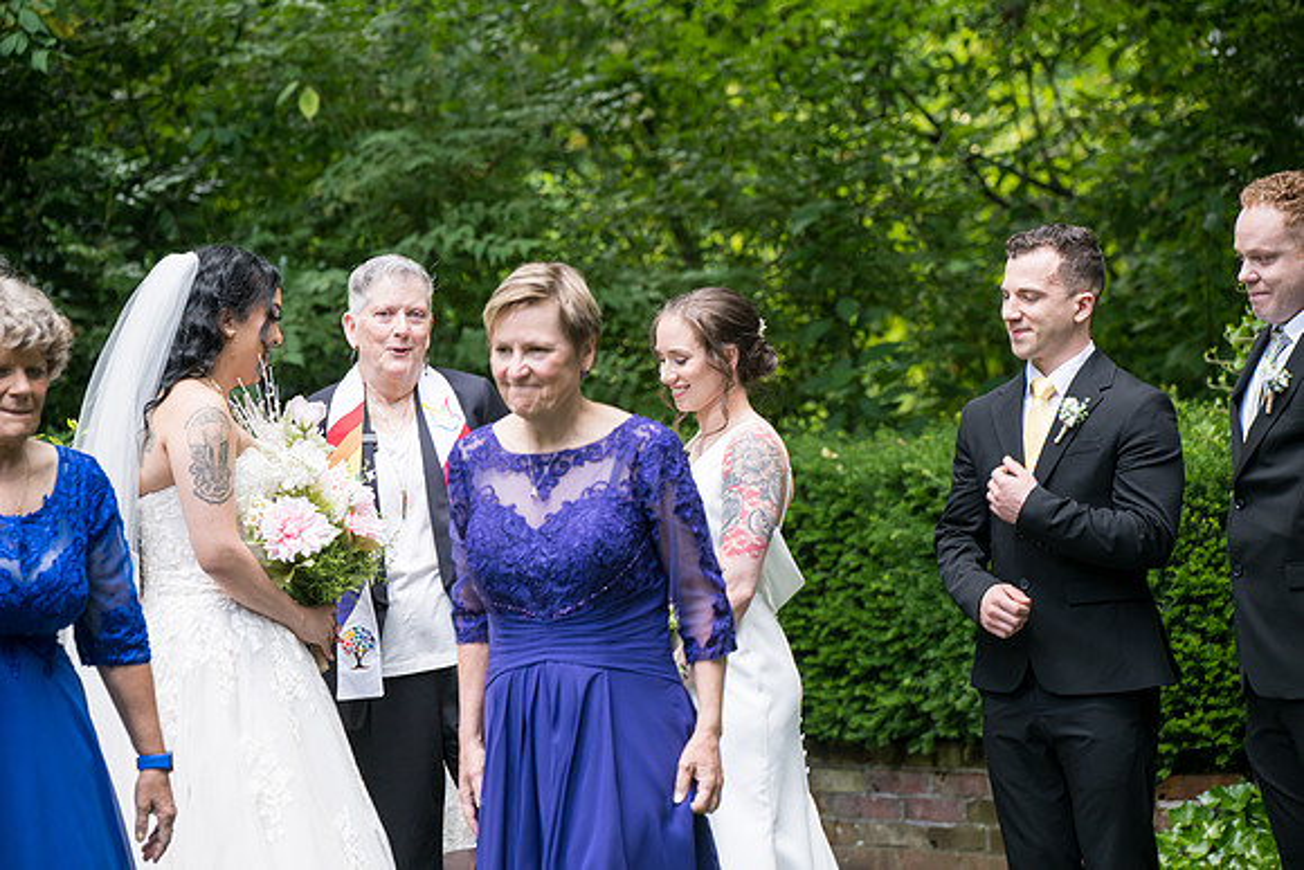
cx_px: 652
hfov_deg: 14.2
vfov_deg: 9.5
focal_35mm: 145
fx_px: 5253
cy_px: 435
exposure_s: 1/400
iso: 250
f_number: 4
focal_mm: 145
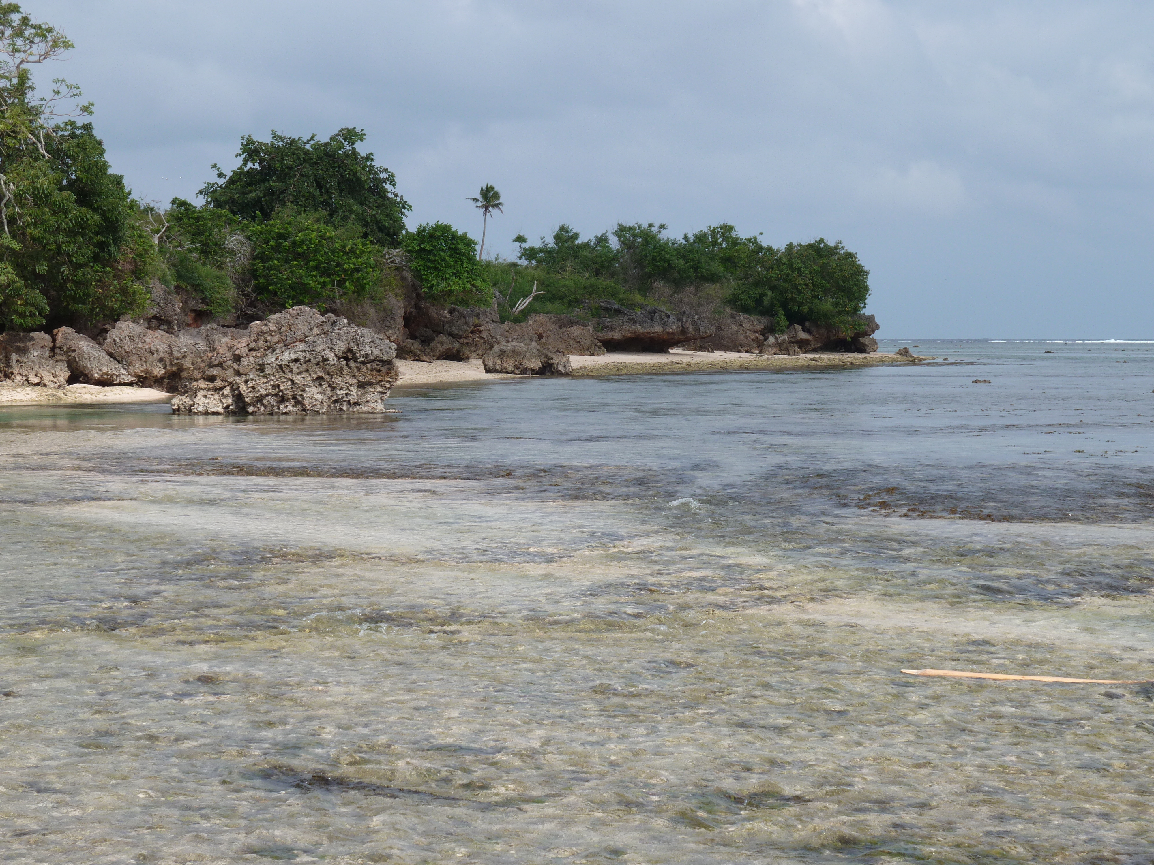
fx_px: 2767
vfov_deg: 17.8
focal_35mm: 83
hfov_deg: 23.6
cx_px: 577
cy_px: 432
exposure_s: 1/400
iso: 80
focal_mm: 13.7
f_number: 5
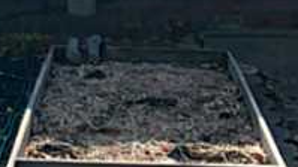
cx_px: 48
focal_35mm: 127
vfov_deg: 9.0
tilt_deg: +1.2
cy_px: -164
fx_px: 1004
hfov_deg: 16.7
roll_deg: -0.4
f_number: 2.2
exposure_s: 1/420
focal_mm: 4.15
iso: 25
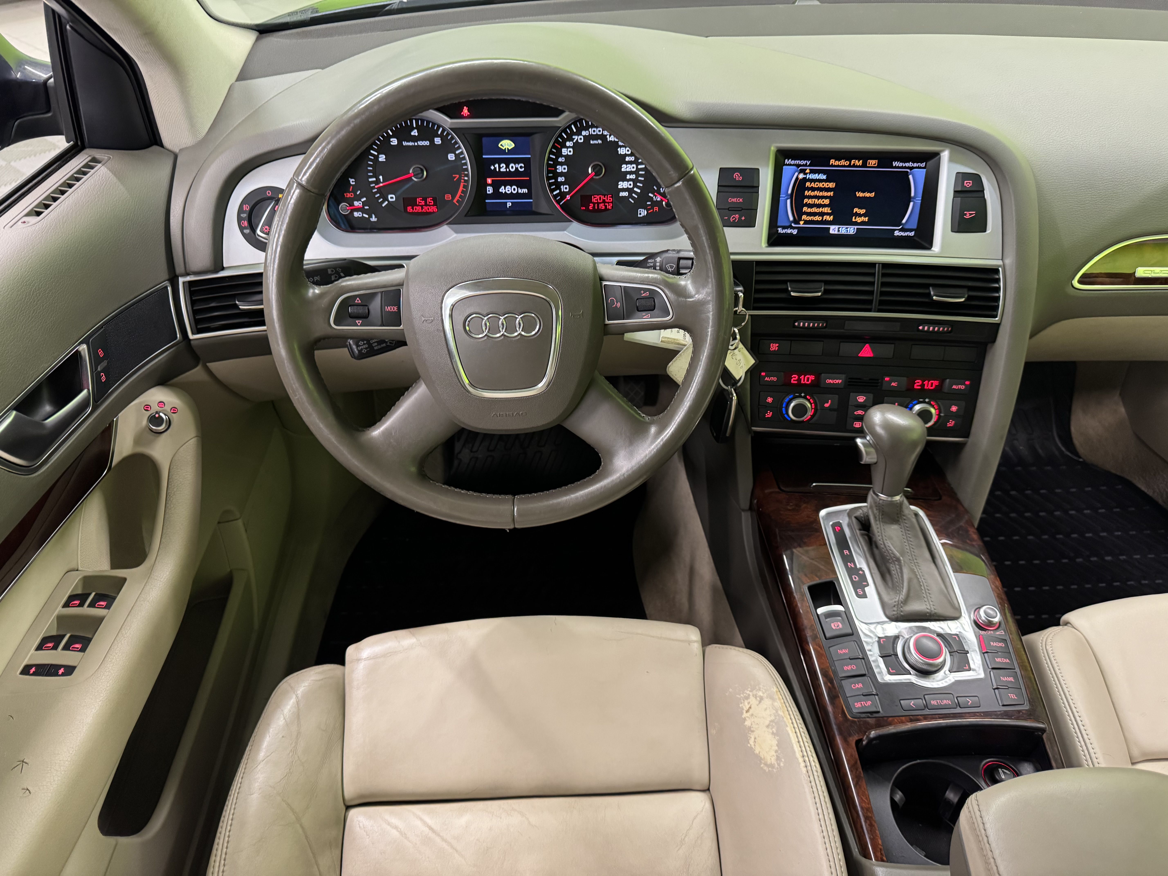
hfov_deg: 71.6
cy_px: 438
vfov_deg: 56.8
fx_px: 810
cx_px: 584
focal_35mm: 24
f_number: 1.78
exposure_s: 1/50
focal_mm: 6.76
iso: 500
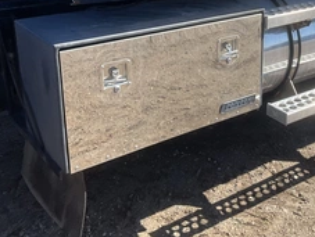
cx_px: 215
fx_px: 465
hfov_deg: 37.0
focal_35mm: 51
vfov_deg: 27.9
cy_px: 37
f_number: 1.8
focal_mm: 3
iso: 25
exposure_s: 1/657
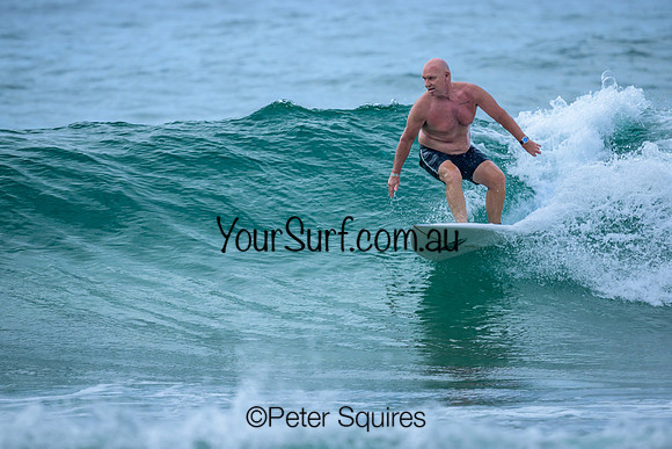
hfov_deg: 2.1
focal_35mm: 964
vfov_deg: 1.4
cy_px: 191
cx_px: 373
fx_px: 17991
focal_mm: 800
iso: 400
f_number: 6.3
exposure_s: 1/3200
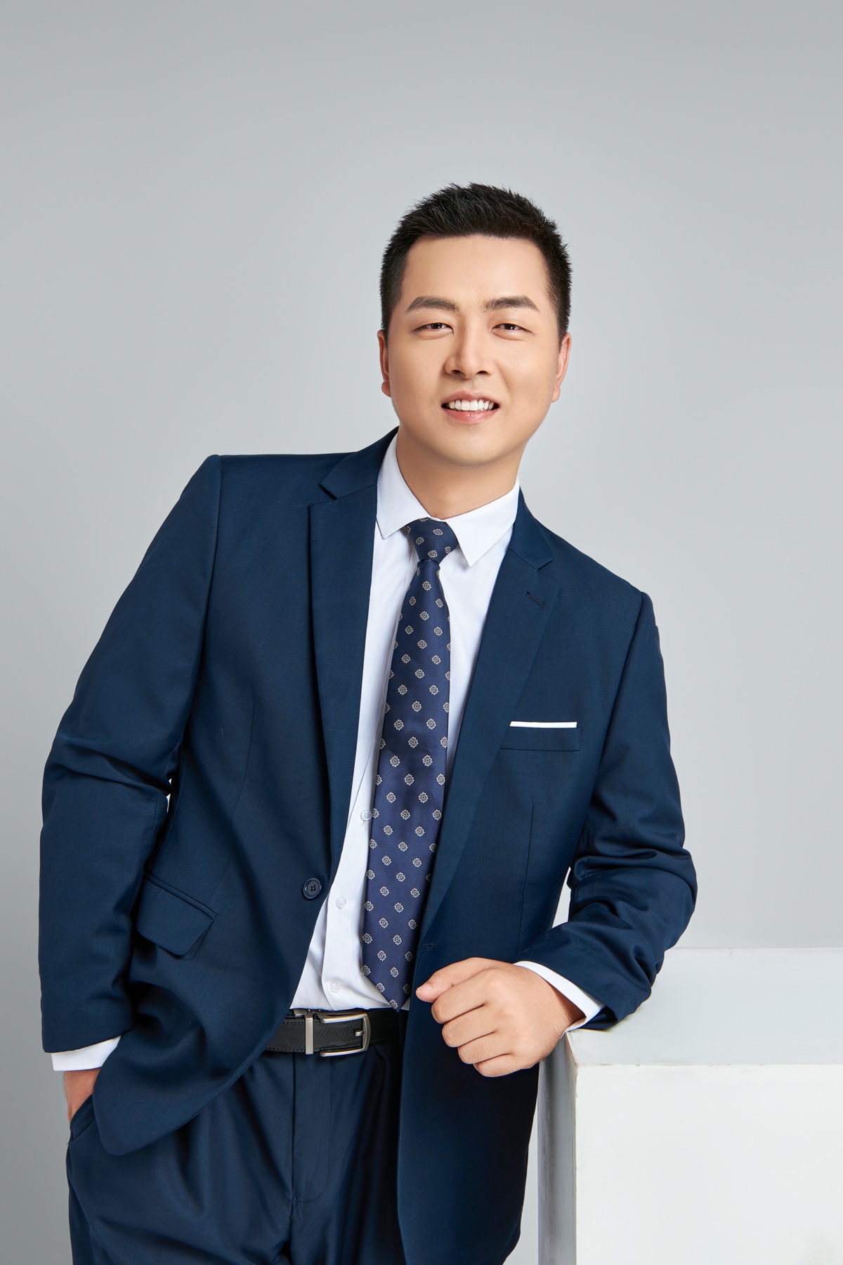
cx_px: 422
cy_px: 632
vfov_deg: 39.6
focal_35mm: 50
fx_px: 1756
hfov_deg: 27.0
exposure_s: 1/125
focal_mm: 50
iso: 100
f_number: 8
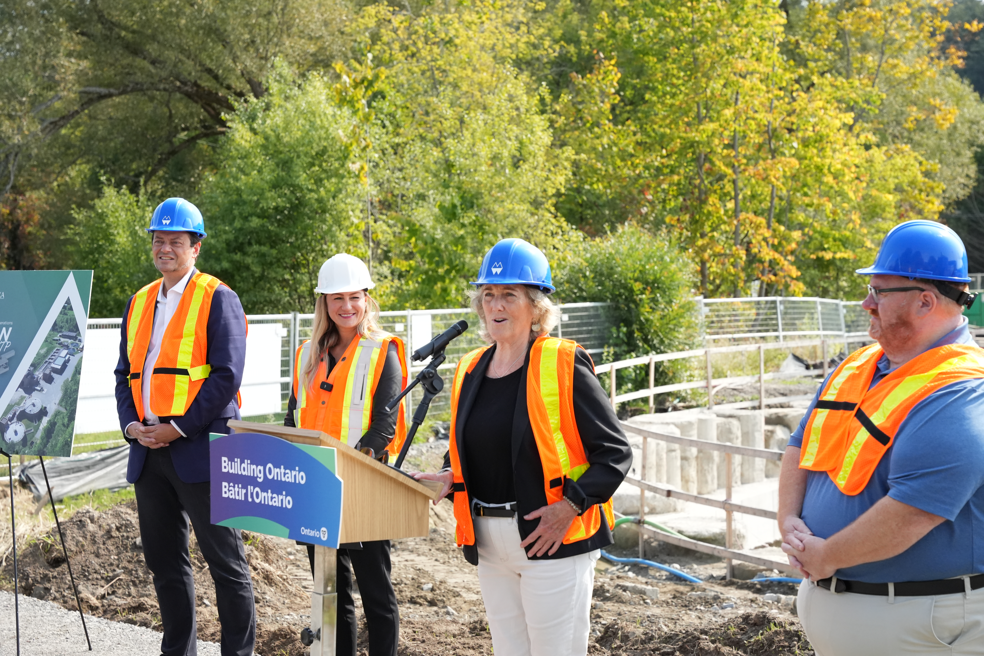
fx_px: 1913
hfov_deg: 28.8
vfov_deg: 19.5
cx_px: 492
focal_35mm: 70
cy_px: 328
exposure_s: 1/5000
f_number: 5.6
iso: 3200
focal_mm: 70
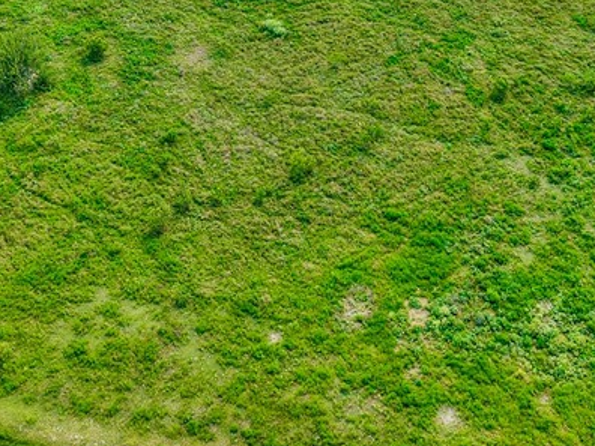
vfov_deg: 21.9
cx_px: 337
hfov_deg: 31.2
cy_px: -84
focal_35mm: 62
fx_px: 1066
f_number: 1.8
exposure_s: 1/120
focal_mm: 8.67
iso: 350
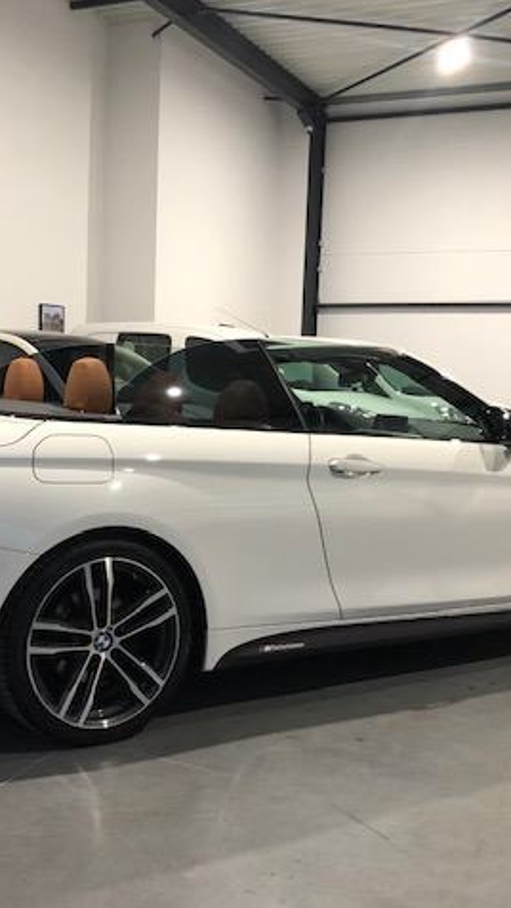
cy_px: 456
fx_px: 987
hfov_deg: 28.9
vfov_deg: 49.4
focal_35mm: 41
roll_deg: -2.2
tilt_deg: -4.7
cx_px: 194
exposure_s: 1/17
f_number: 1.8
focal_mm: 3.99
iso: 50
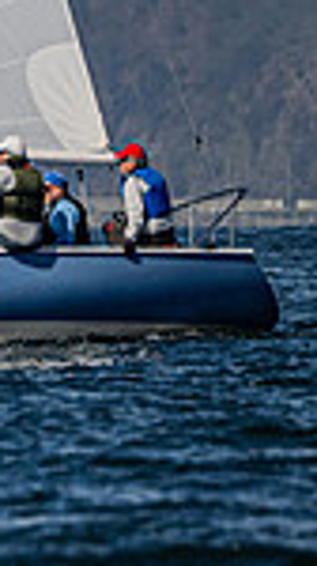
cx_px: -720
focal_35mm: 2202
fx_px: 33017
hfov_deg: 0.5
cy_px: 230
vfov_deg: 1.0
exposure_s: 1/4000
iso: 320
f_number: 5.6
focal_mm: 400
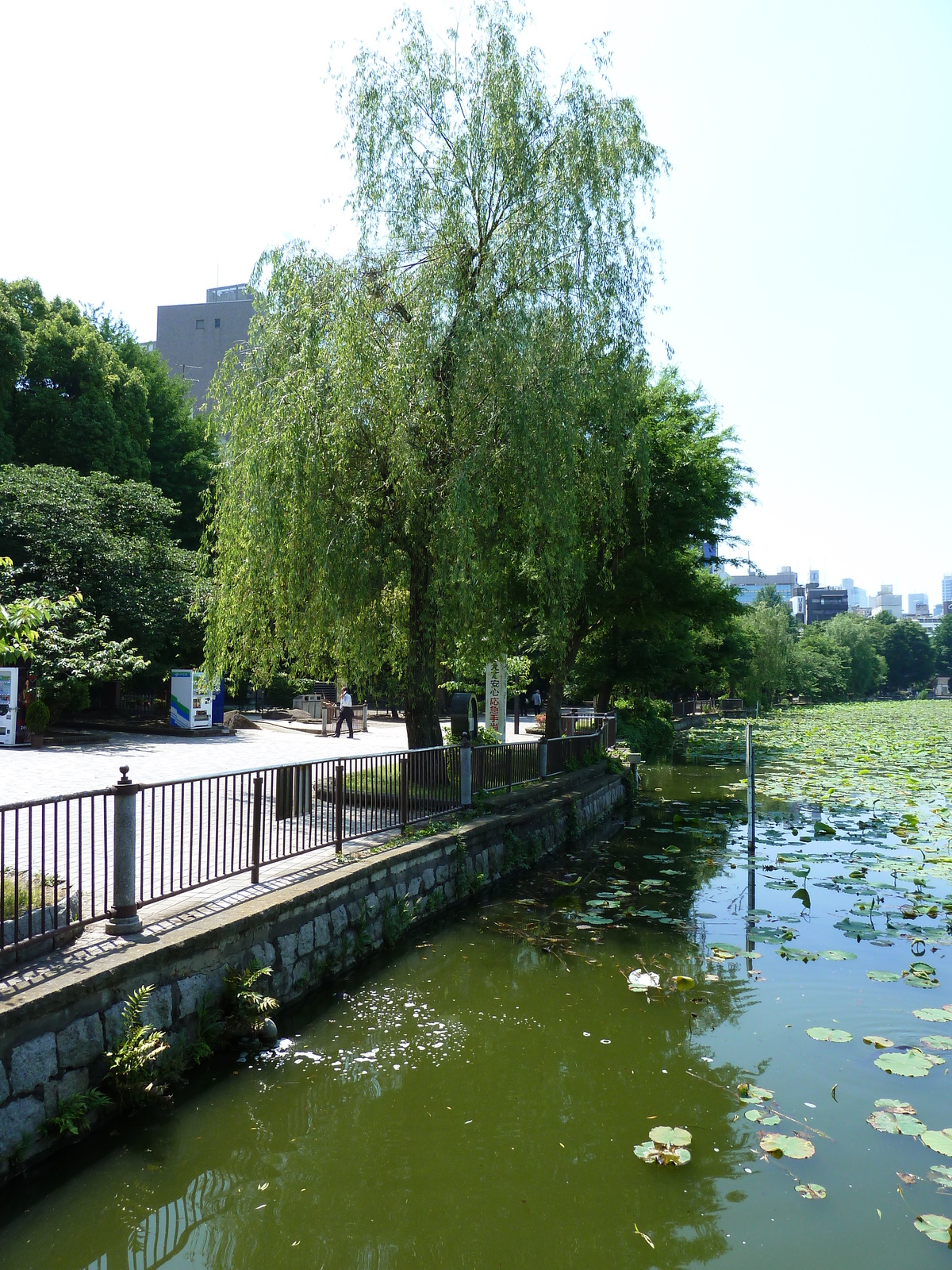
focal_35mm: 25
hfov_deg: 54.9
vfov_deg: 69.4
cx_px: 476
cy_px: 635
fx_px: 917
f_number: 4
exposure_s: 1/250
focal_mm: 4.1
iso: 80
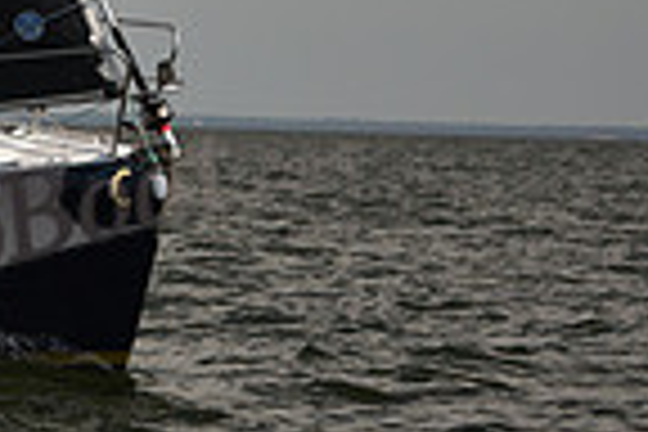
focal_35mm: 281
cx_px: -508
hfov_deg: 7.1
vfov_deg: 4.9
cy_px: 52
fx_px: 5058
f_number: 2.8
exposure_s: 1/3200
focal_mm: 70
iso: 250
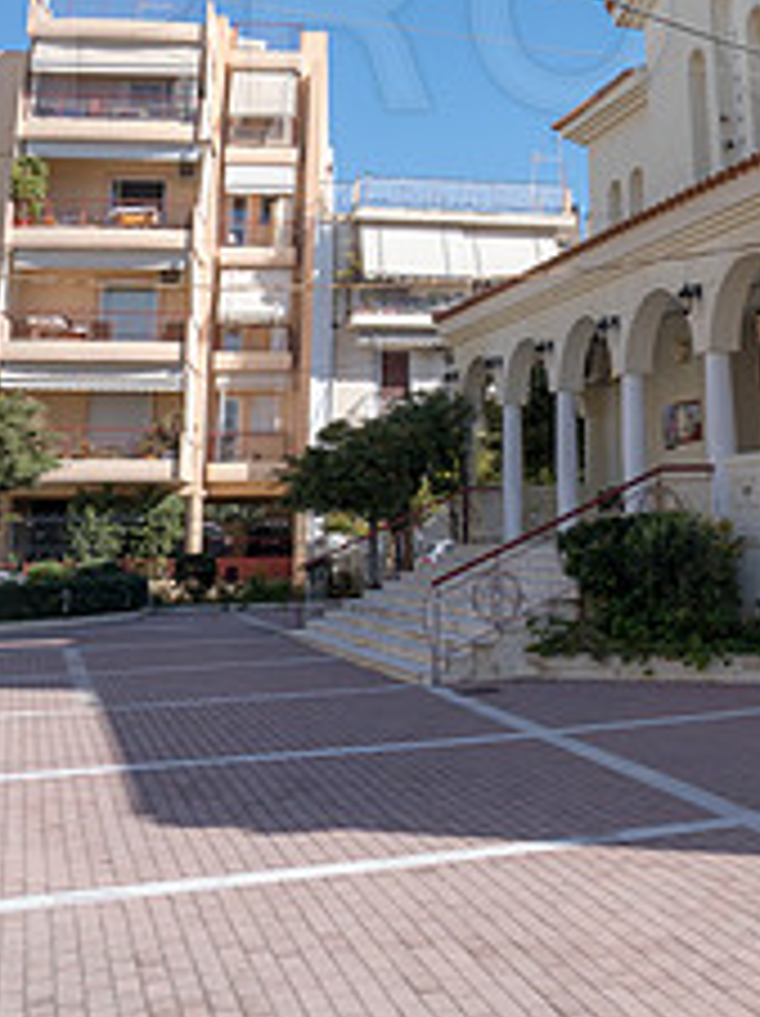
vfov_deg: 37.2
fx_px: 1349
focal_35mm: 46
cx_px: 553
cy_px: 14
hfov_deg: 31.0
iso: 250
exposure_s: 1/160
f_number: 13
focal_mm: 24
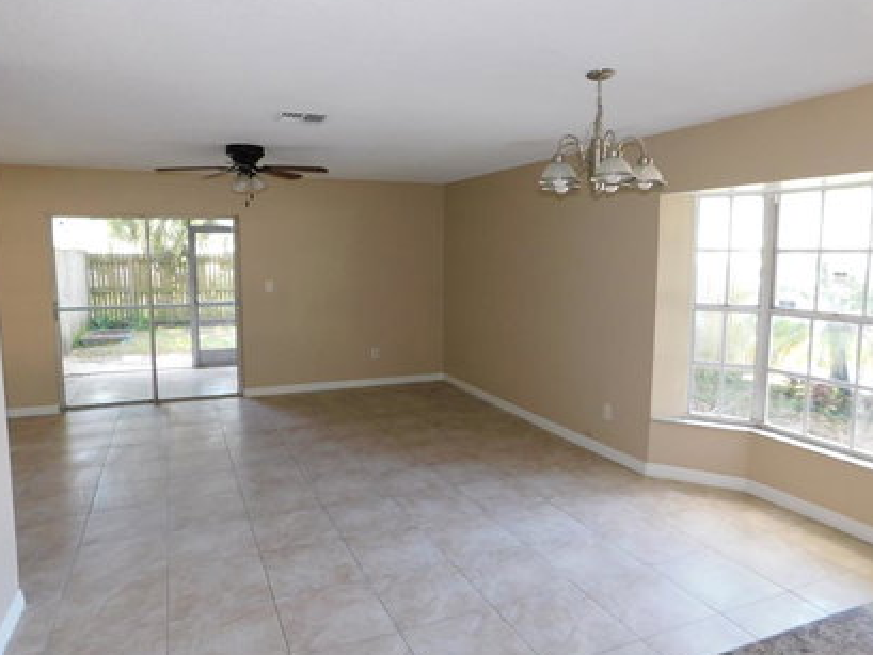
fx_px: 605
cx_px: 426
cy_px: 326
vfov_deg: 56.8
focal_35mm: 24
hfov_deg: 71.6
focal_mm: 4
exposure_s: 1/30
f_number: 3
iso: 200
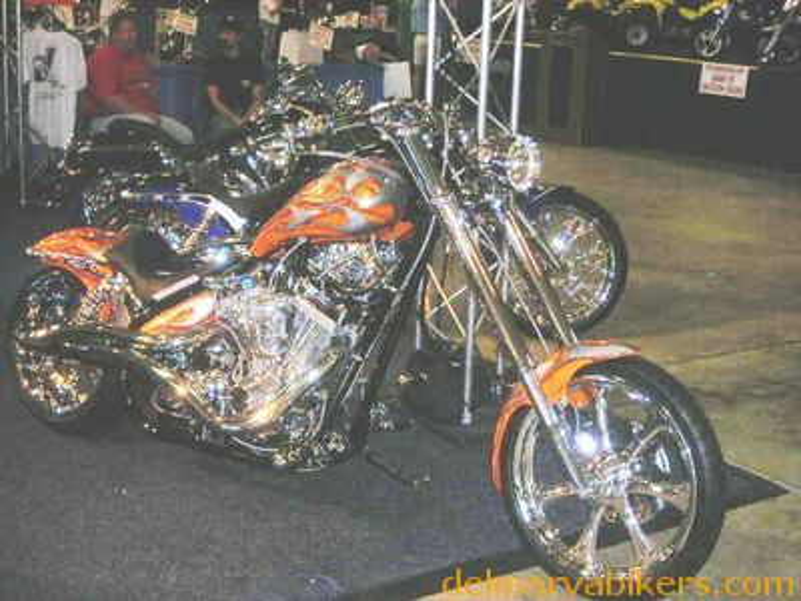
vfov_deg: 26.6
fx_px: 1273
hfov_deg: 34.9
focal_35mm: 55
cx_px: 400
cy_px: 300
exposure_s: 1/60.1
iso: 91
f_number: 3.6
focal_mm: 9.1
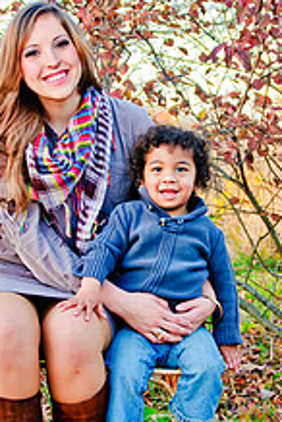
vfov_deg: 27.3
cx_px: 93
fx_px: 869
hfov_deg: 18.4
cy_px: 181
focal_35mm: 74
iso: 200
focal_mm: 24
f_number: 2.8
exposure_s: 1/80
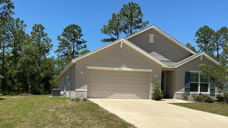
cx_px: 100
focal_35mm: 36
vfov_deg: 32.3
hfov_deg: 55.1
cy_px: 95
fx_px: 218
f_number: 1.8
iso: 25
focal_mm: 3
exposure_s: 1/2667
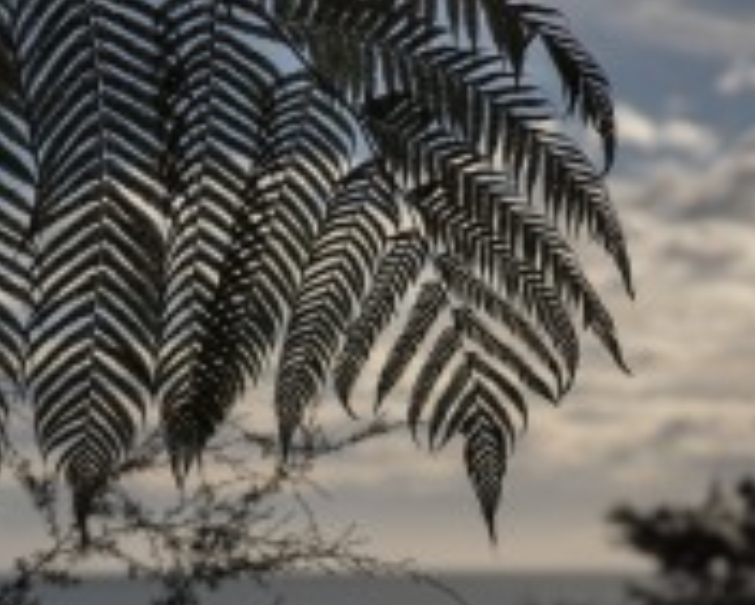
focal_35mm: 126
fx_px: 2817
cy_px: 92
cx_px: 416
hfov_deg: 15.3
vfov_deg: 12.2
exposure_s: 1/5000
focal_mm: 59
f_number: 4
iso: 100
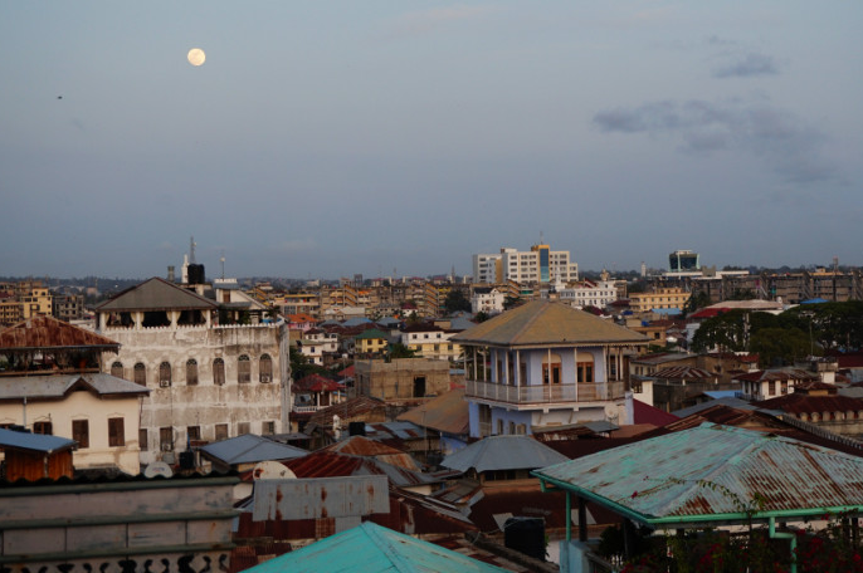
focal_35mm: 70
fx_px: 1676
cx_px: 488
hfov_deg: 28.8
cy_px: 274
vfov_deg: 19.4
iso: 250
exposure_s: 1/80
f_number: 5.6
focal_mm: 40
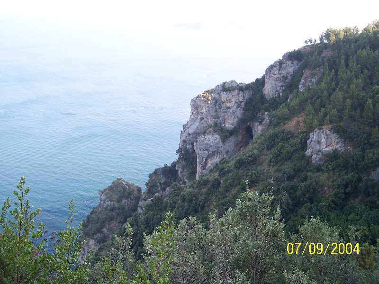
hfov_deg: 49.0
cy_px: 142
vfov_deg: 37.7
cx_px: 190
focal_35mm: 38
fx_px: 416
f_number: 2.8
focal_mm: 8
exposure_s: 1/250
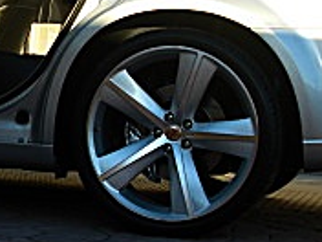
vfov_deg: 11.3
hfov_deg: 14.6
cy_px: 73
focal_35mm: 131
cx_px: -53
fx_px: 1219
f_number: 2.8
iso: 50
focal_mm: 6.3
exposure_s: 1/250
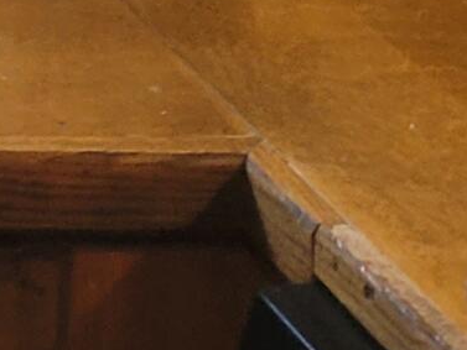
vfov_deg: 6.1
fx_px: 2793
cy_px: -999
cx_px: -1042
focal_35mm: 207
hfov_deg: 7.9
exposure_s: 1/40
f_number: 1.8
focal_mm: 5.4
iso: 200
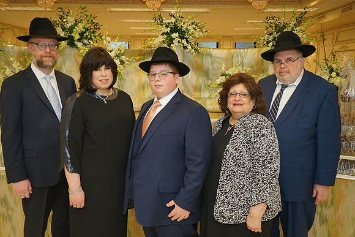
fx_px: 306
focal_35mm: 31
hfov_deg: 60.3
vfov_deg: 42.3
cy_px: 118
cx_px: 178
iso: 400
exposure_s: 1/100
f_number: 5
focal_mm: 31
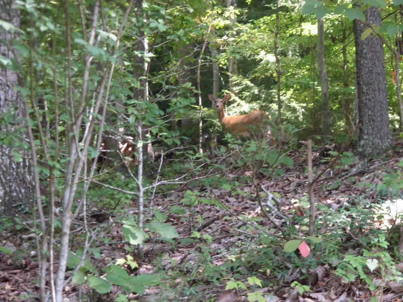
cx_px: 202
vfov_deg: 11.1
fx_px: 1560
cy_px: 151
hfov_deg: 14.7
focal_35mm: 134
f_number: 5.8
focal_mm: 24.1
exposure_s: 1/45
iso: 200
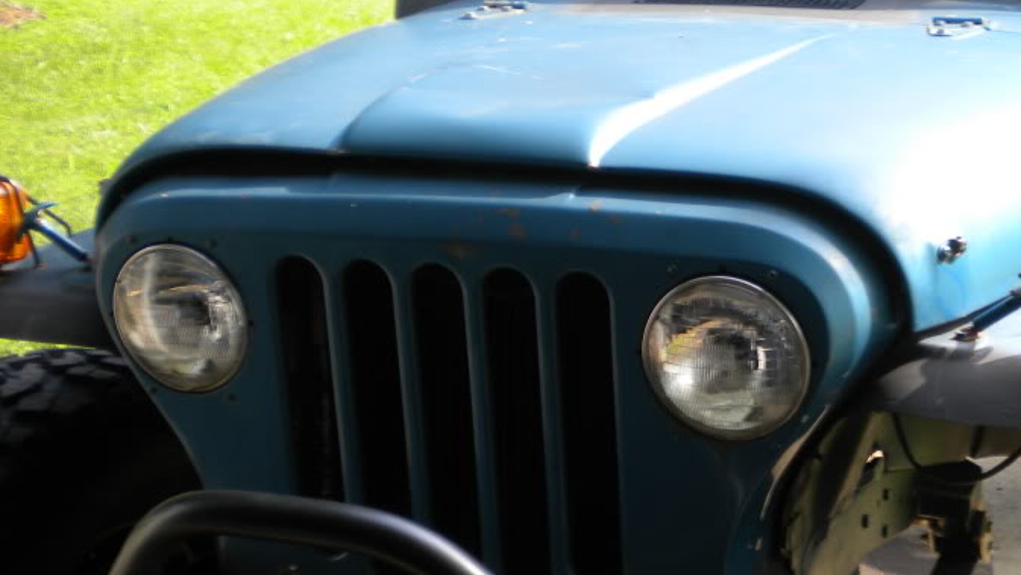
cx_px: 751
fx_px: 1571
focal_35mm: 58
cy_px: 247
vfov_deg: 20.7
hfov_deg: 35.3
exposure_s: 1/145
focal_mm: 6.3
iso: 80
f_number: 3.1
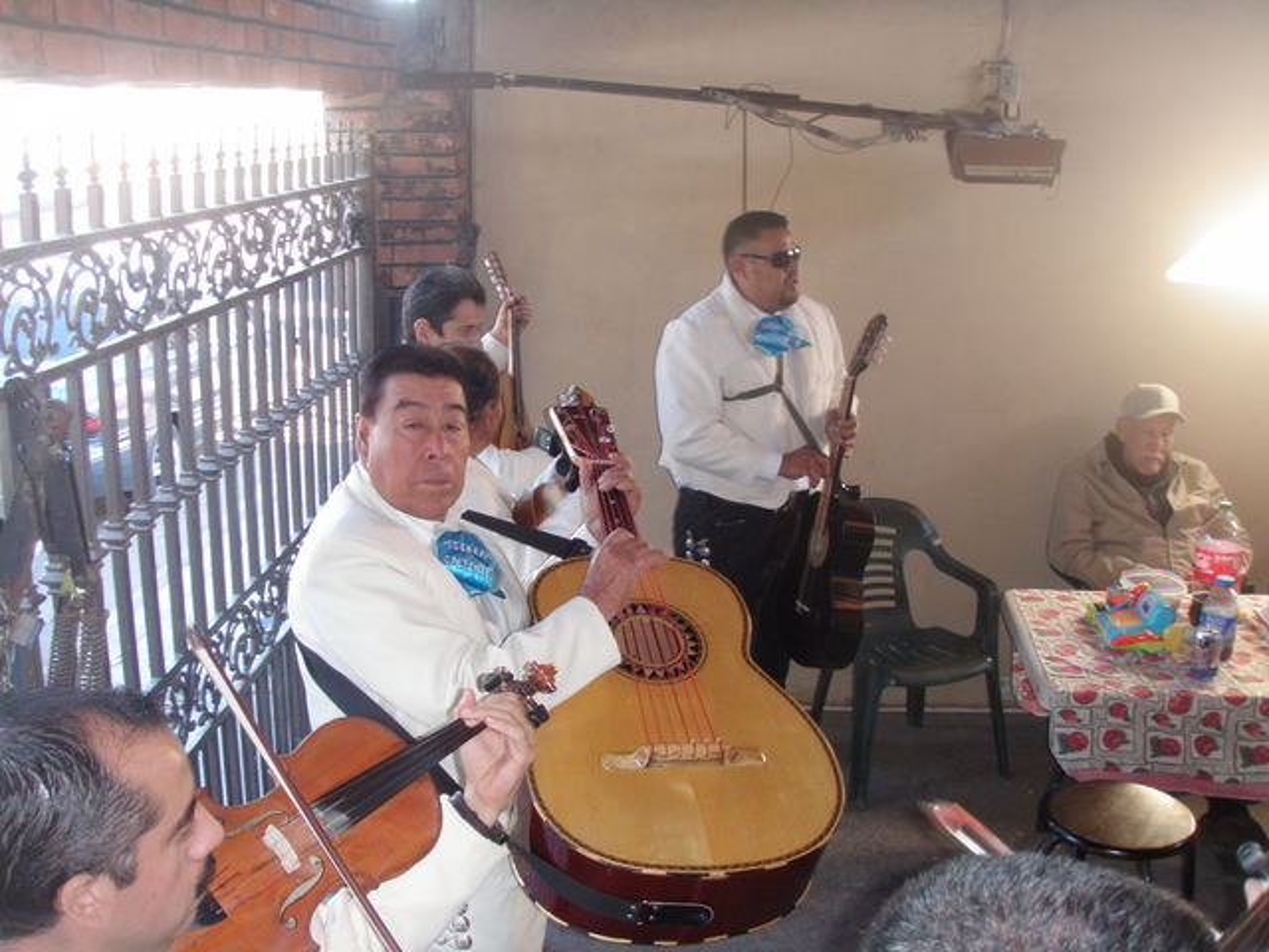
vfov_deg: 37.7
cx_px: 634
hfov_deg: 49.0
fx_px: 1393
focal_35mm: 38
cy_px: 476
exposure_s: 1/30
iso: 160
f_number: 3.5
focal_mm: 6.7
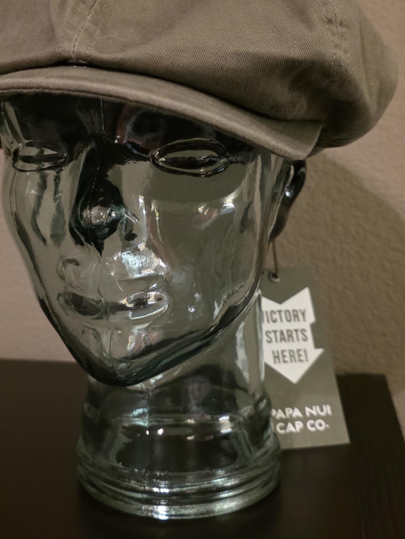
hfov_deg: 40.4
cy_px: 195
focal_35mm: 35
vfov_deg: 51.9
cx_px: 147
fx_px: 546
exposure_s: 1/30
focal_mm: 6.3
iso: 1600
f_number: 1.7
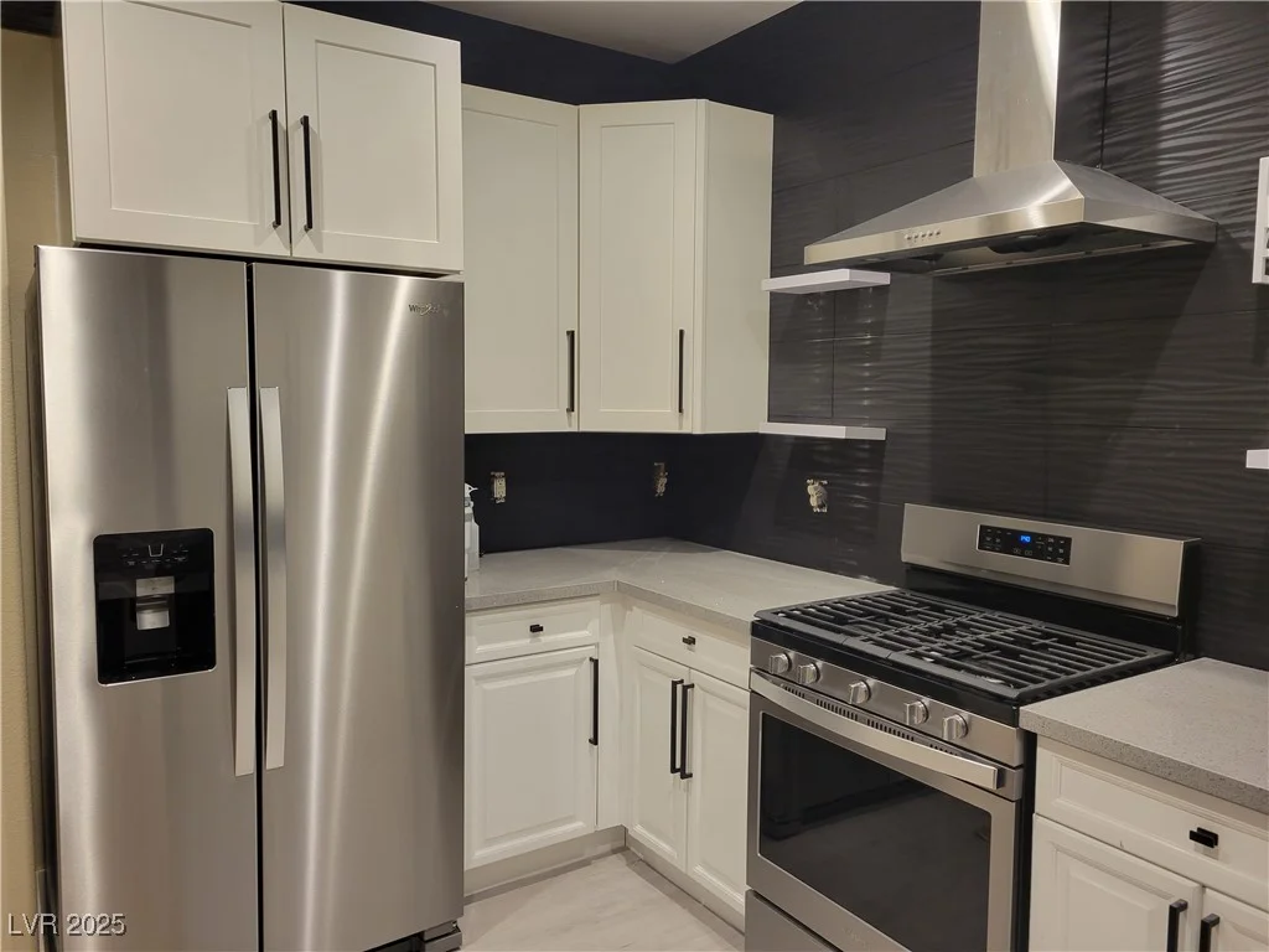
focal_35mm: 26
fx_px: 953
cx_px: 634
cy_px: 476
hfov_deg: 67.3
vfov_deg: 53.1
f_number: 1.8
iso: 160
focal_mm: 5.4
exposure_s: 1/60
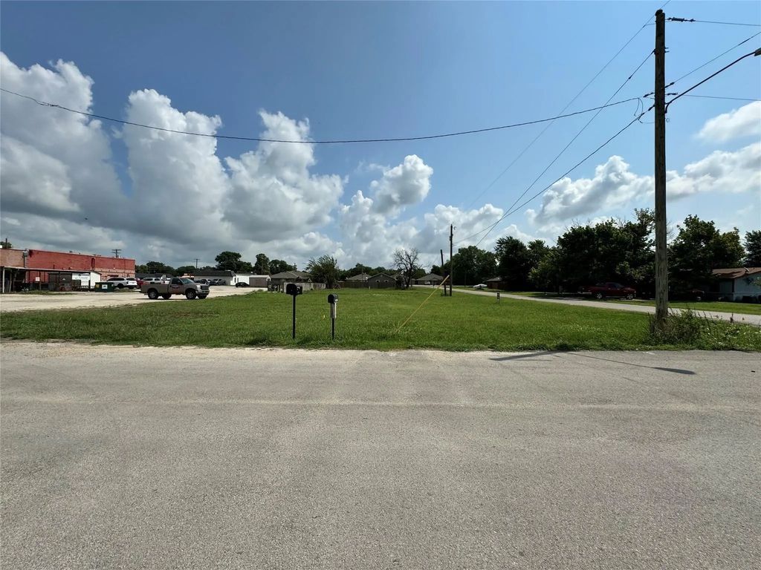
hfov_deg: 102.1
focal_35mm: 14
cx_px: 380
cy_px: 285
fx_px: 308
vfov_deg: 85.7
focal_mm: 2.22
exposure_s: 1/4630
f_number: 2.2
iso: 50
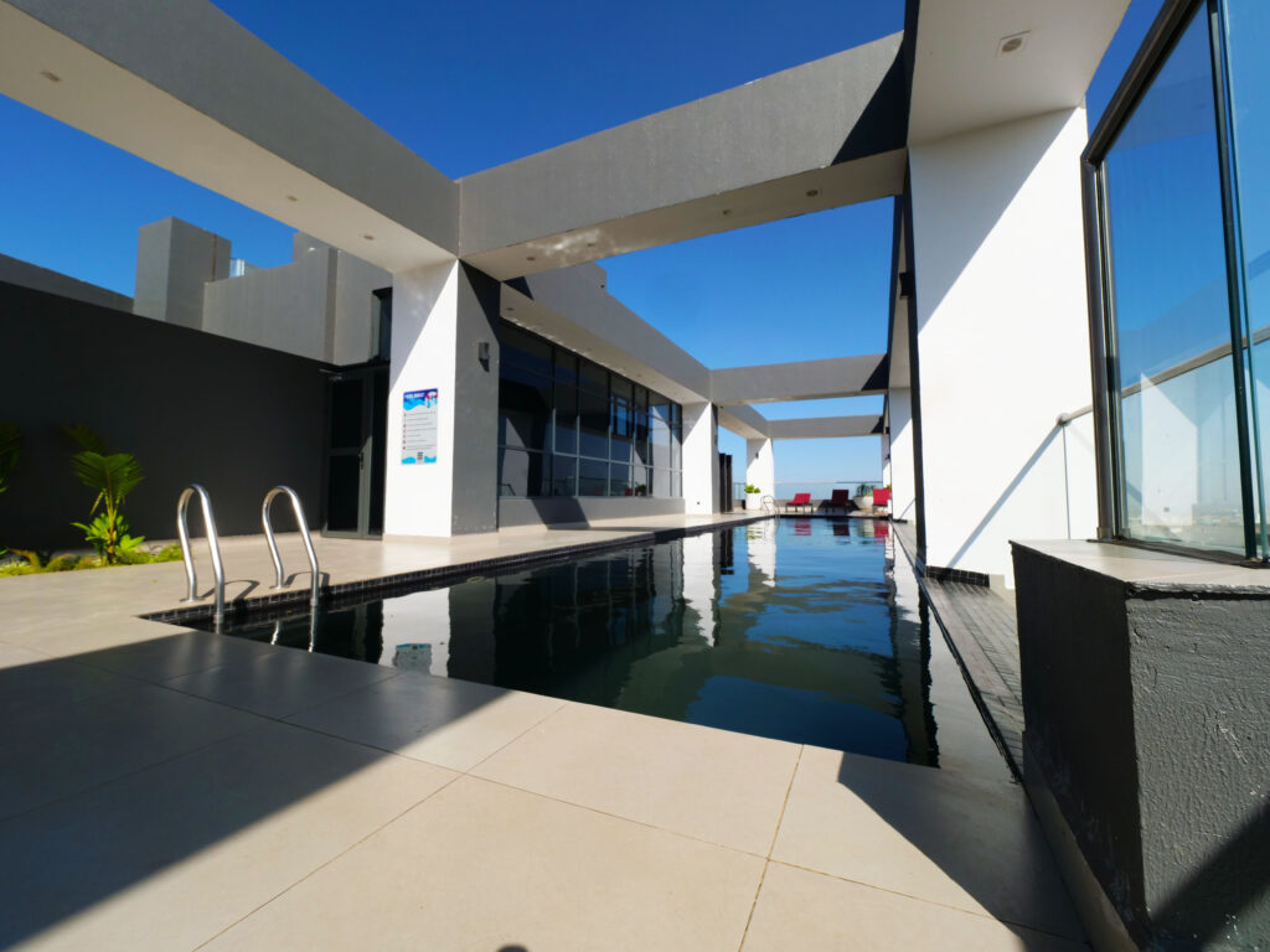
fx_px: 514
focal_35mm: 14
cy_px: 476
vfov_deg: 85.7
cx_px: 635
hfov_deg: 102.1
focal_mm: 7
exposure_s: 1/800
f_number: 7.1
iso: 200
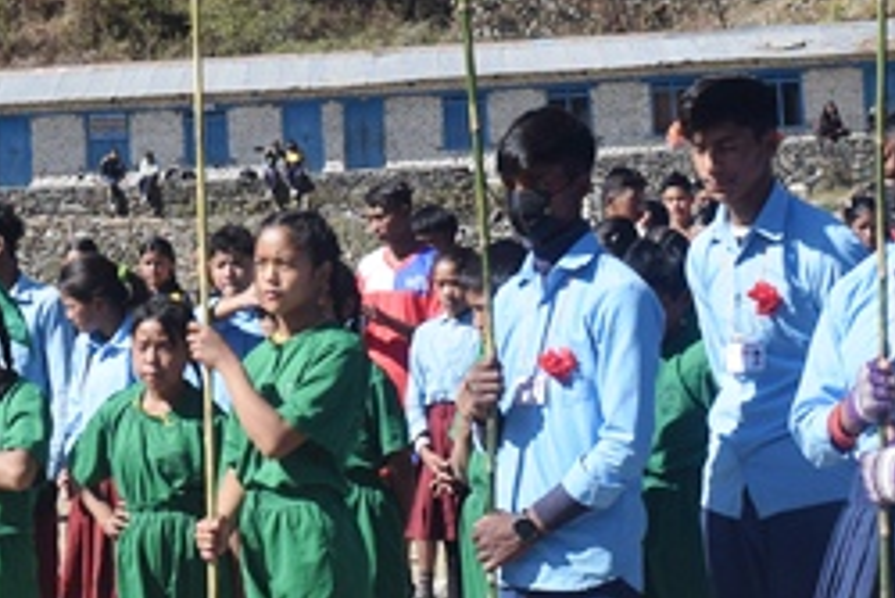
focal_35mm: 123
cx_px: 25
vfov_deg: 11.1
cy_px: 131
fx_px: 3060
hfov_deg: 16.3
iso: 200
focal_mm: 20
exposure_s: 1/320
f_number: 9
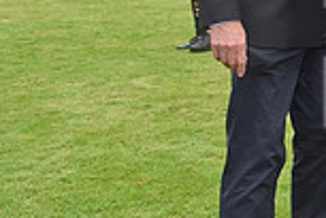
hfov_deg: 17.7
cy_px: -7
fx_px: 824
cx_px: 599
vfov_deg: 14.7
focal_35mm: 91
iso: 800
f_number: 5.6
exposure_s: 1/1000
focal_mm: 24
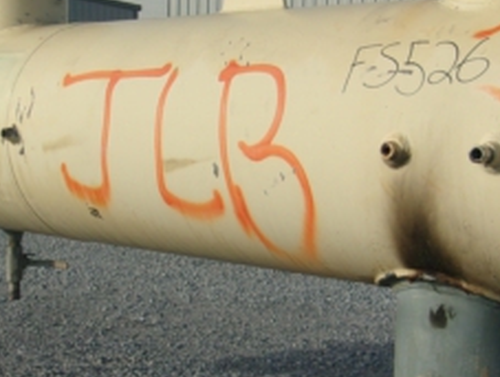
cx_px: 198
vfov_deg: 19.4
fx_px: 1100
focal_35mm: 76
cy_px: 229
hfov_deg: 25.6
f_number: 10.4
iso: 80
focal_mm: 4.9
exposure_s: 1/140
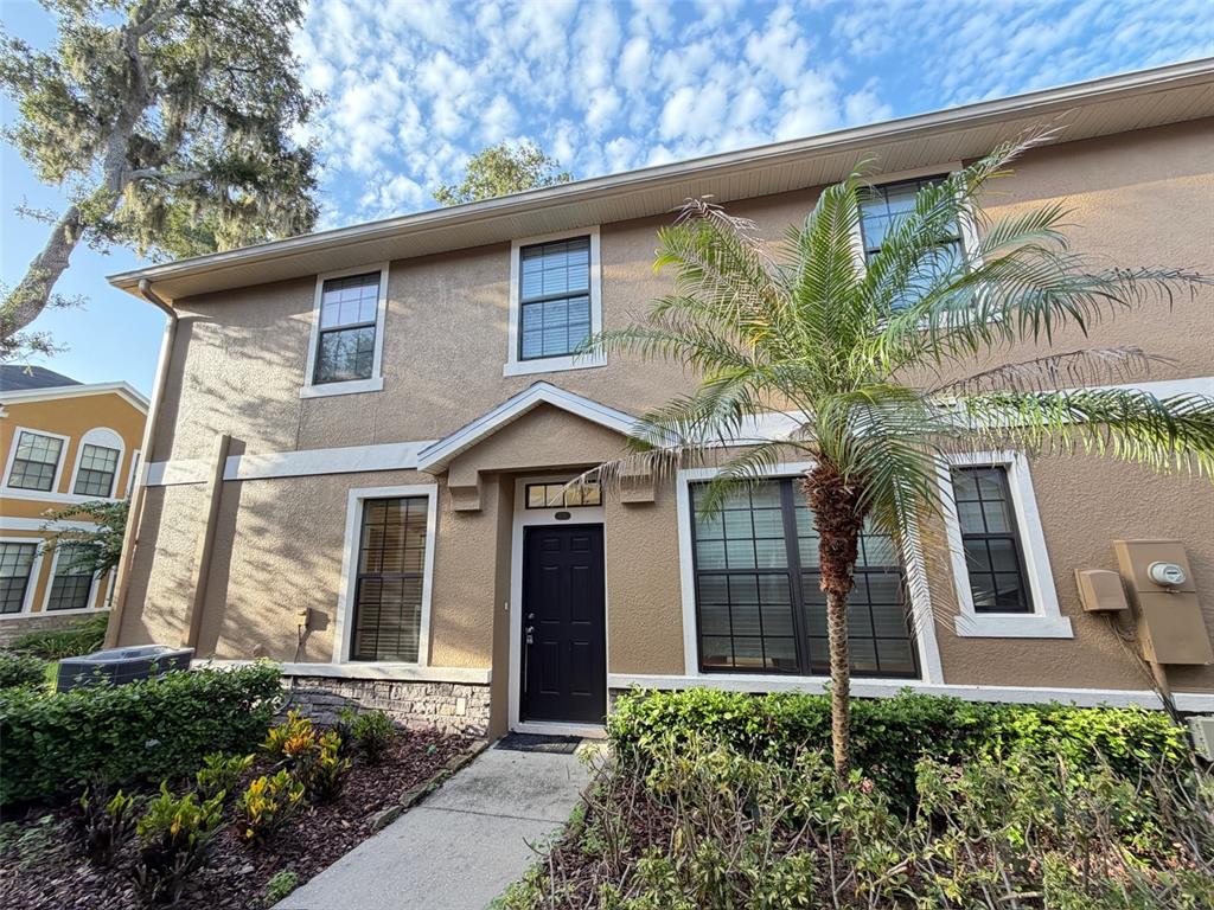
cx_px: 607
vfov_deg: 85.7
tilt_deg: +13.4
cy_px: 455
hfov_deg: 102.1
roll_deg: +1.8
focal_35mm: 14
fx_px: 491
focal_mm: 2.22
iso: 100
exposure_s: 1/121
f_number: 2.2
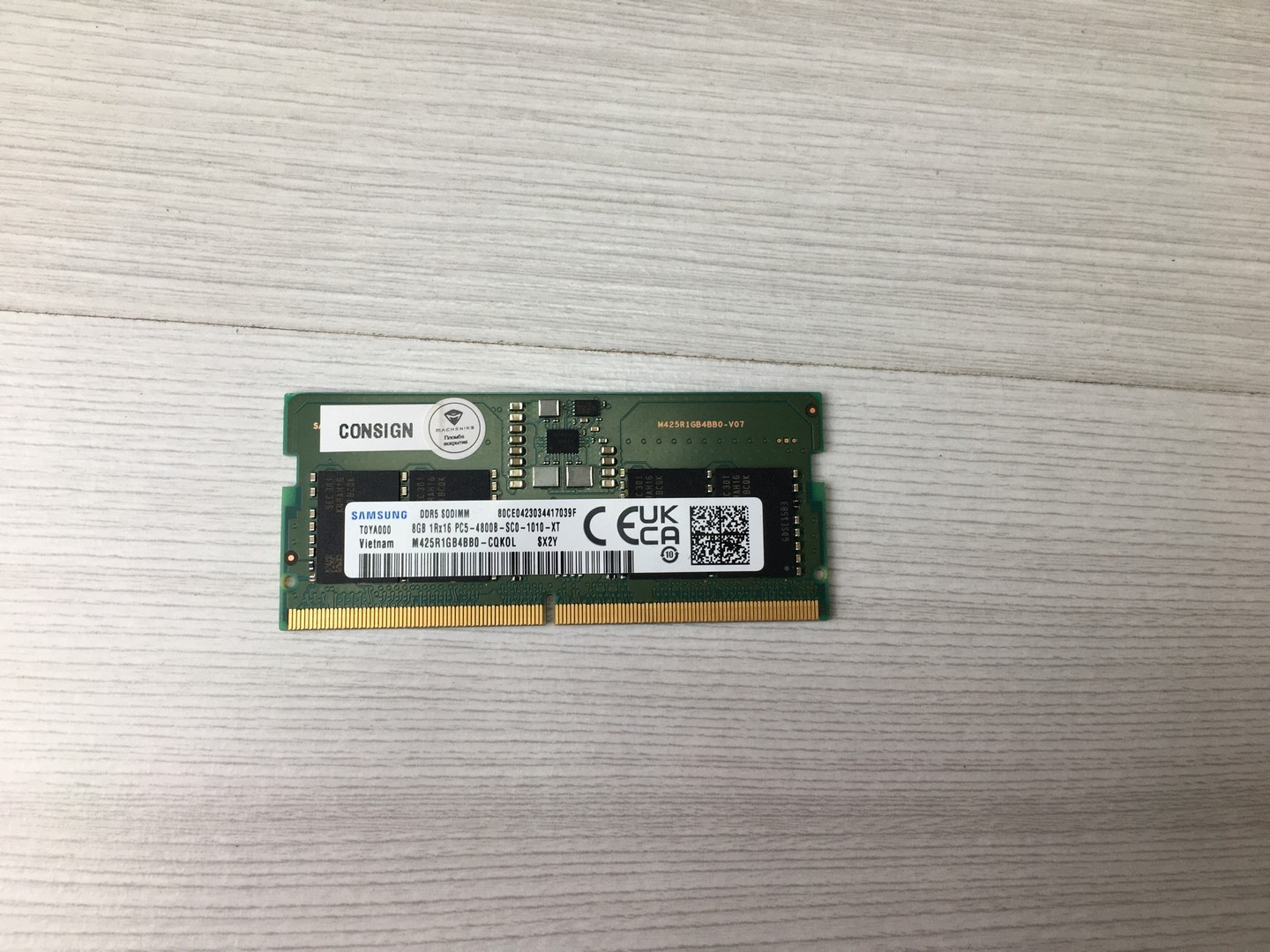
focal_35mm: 29
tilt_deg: -82.2
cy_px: 476
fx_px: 1064
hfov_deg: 61.7
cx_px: 635
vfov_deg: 48.2
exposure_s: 1/100
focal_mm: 4.15
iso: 32
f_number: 2.2
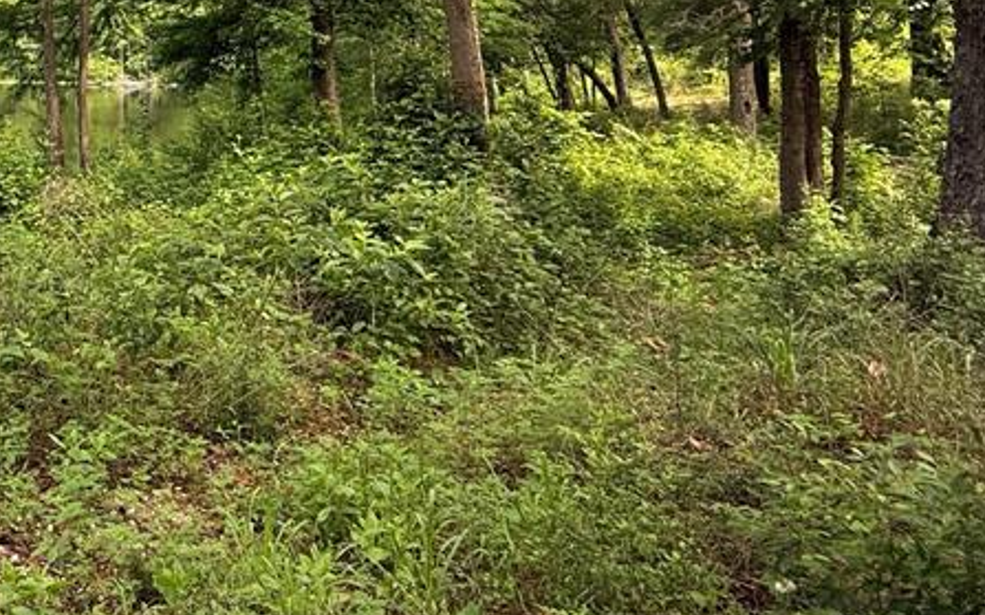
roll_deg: +0.0
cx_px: 11
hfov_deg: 47.6
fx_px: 912
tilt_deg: +0.7
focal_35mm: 34
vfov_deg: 35.1
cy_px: 62
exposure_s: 1/329
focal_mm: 2.22
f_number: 2.2
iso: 64
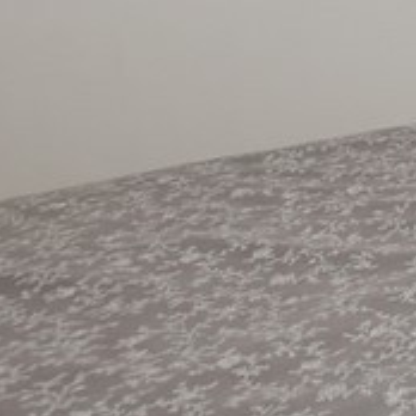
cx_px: 1197
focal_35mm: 85
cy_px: -301
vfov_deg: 17.2
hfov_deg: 12.0
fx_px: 1156
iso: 400
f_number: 8
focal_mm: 16
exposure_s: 1/2.5
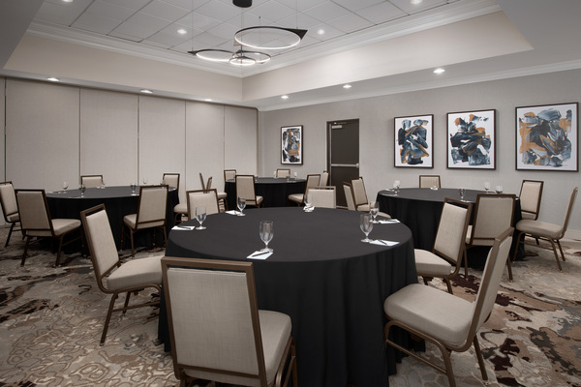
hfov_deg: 84.0
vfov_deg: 61.9
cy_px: 194
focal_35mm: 20
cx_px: 290
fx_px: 323
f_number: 11
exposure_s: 1/160
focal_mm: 20
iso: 640
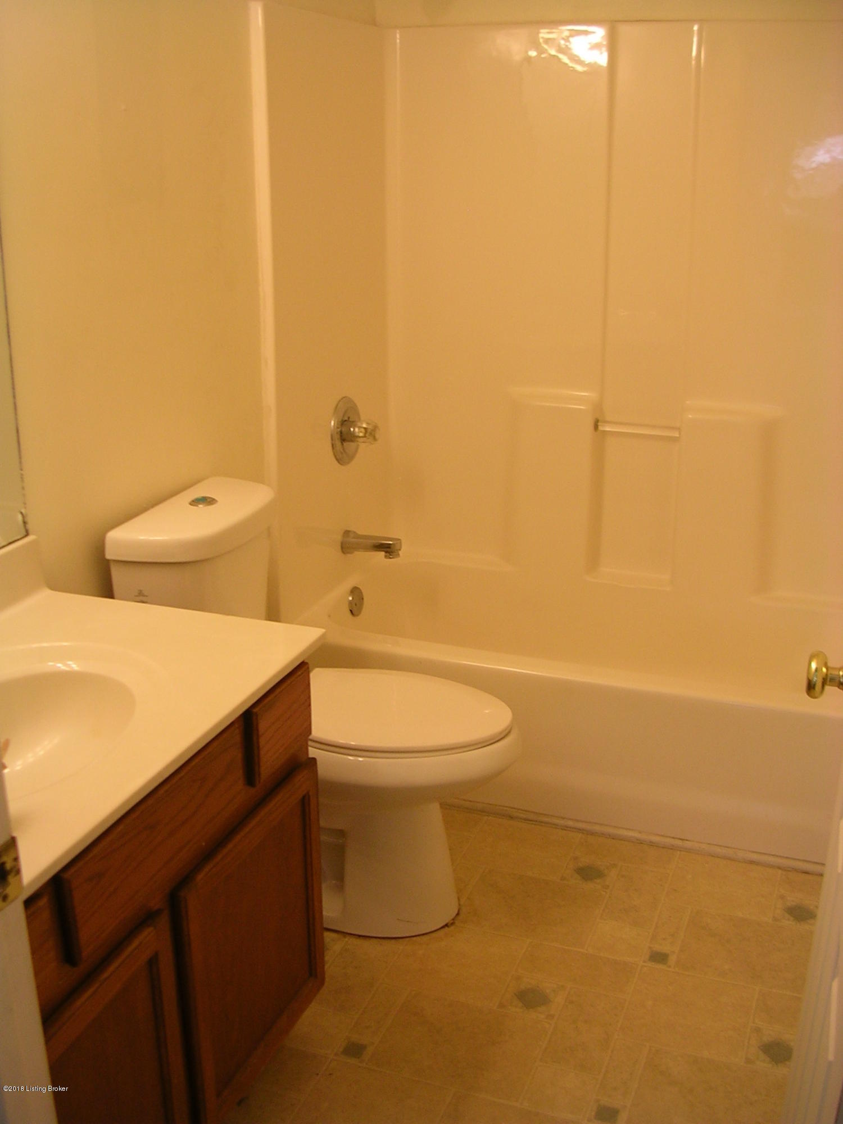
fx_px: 1234
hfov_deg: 37.7
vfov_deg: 49.0
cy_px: 562
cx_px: 422
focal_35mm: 38
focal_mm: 5.8
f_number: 2.8
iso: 50
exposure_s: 1/18.7
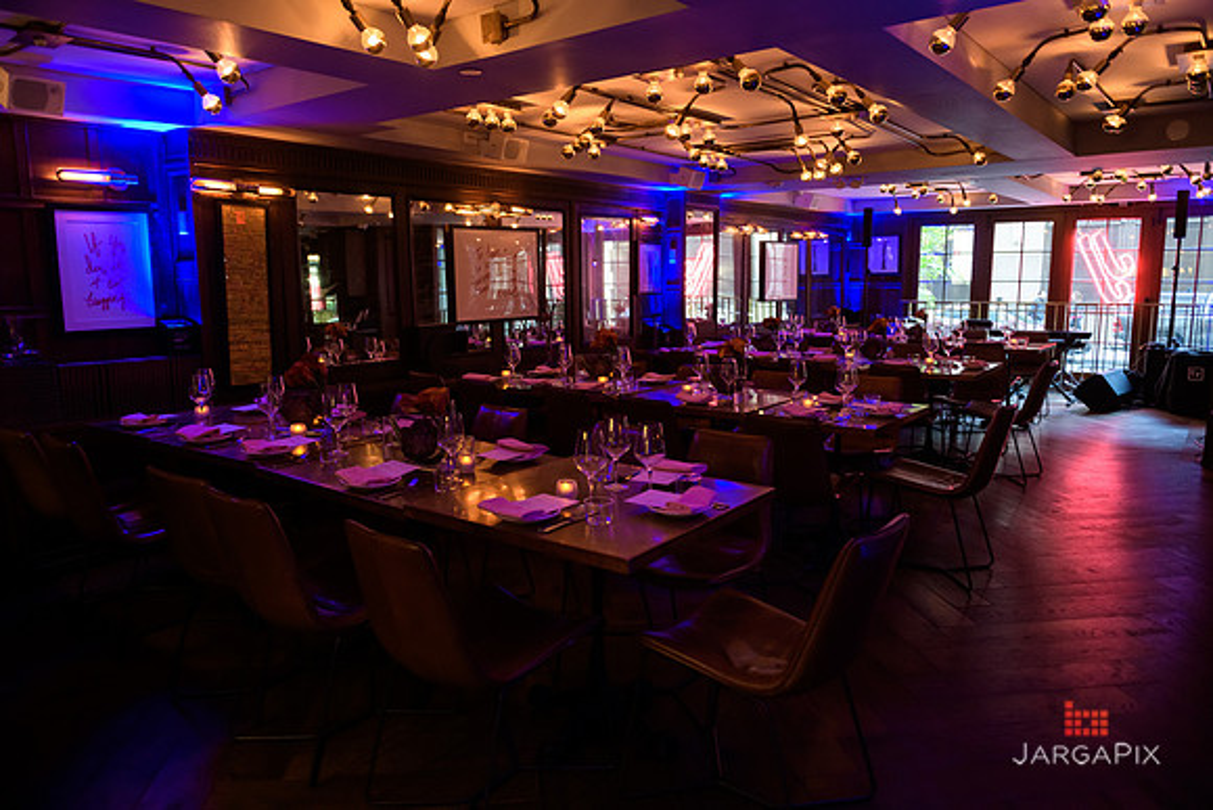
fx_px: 809
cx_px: 606
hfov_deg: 73.7
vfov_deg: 53.2
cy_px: 405
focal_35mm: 24
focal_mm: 24
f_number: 3.2
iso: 1600
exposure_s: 1/100
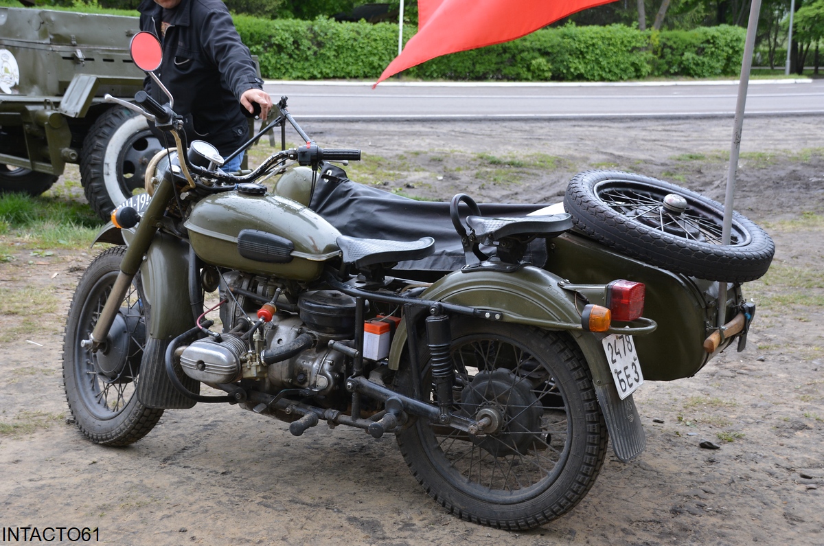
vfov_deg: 23.7
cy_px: 273
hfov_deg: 35.1
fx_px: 1302
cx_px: 412
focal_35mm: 57
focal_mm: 38
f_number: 5.6
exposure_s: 1/125
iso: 360
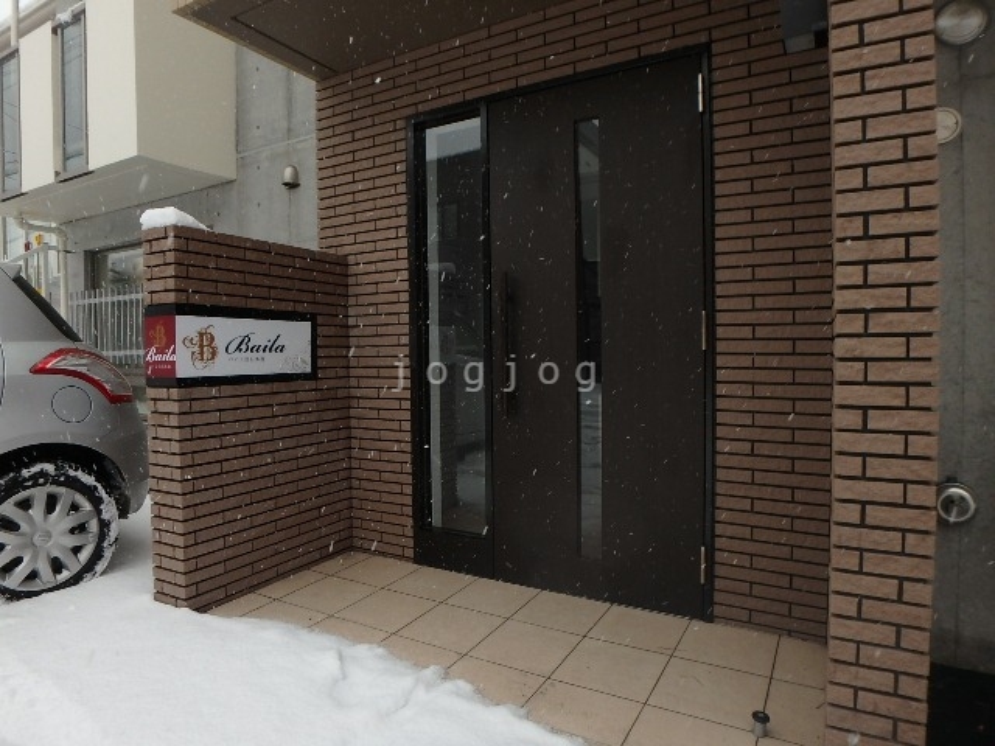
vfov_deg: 63.4
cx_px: 498
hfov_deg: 79.0
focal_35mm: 21
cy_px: 373
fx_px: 604
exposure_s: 1/250
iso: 125
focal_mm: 3.7
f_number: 3.5
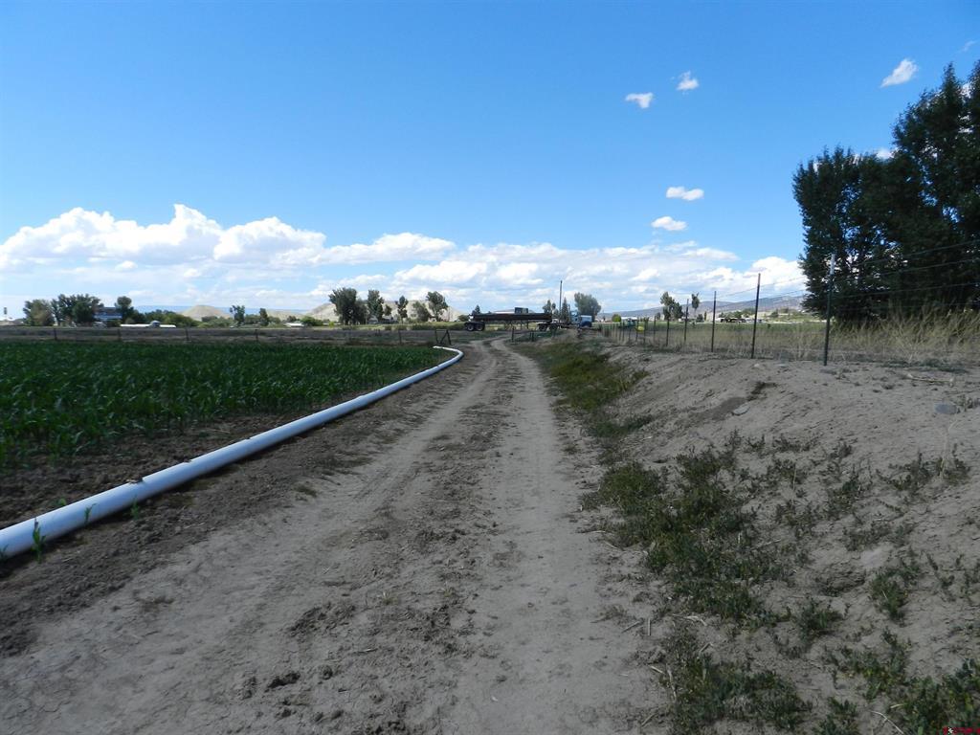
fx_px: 651
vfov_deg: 58.9
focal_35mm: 23
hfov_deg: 73.9
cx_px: 490
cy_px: 368
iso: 160
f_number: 4
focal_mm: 4
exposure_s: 1/1000
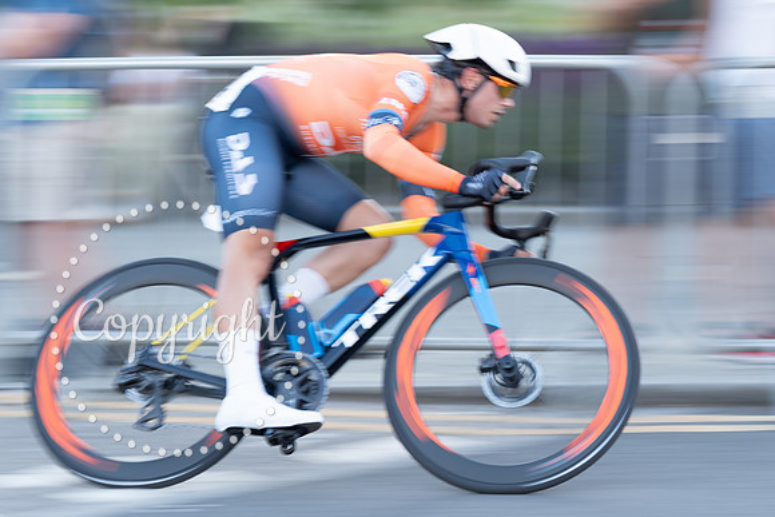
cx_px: 476
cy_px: 168
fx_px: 2547
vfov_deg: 11.6
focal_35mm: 118
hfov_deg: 17.3
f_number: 2.8
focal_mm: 80
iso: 100
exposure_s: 1/80
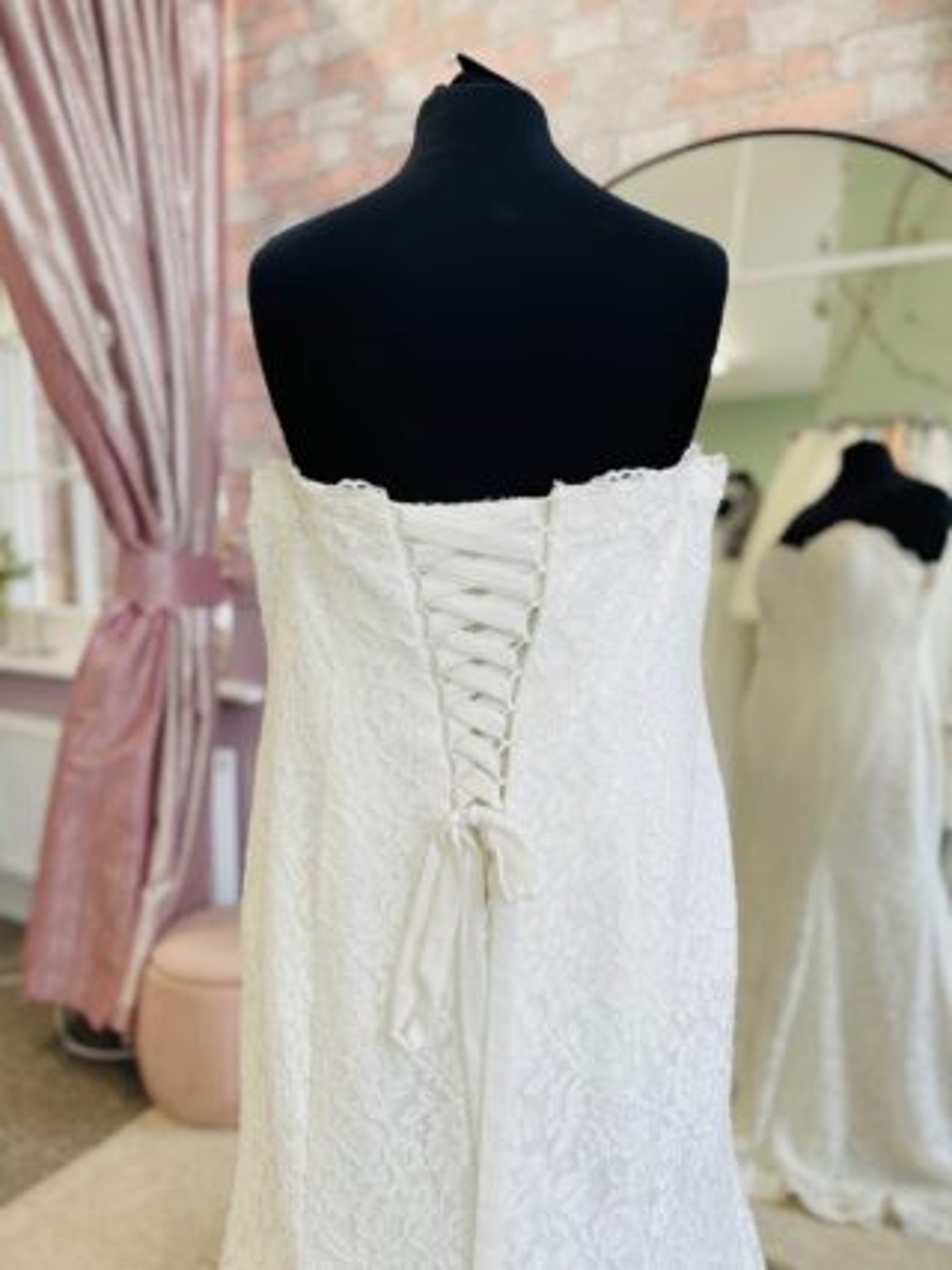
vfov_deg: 67.3
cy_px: 635
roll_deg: +0.0
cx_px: 476
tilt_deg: -7.8
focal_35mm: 26
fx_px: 954
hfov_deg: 53.0
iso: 40
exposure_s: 1/121
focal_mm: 5.1
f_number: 1.6
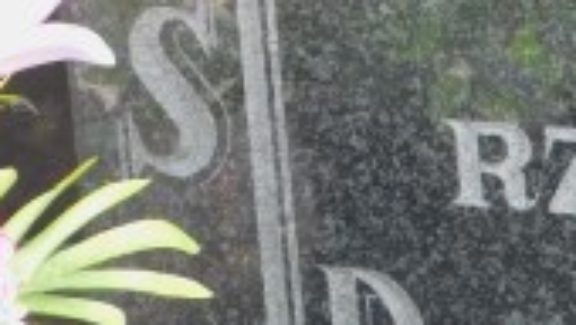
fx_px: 2507
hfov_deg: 12.3
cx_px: 942
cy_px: -7
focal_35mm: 164
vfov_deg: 7.4
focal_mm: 7.1
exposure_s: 1/160
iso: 125
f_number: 3.6
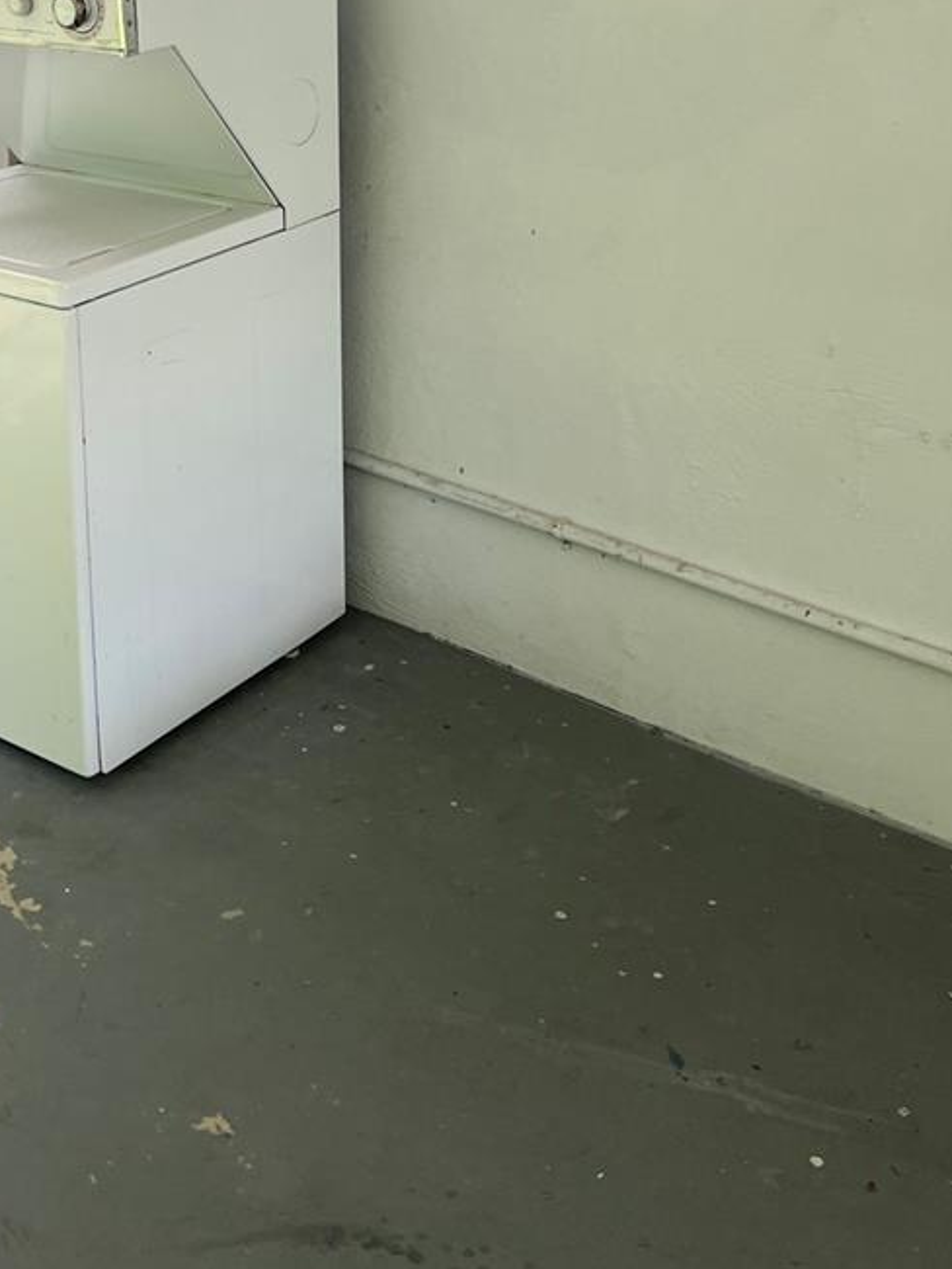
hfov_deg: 29.5
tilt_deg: -14.3
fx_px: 1759
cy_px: 242
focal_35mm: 48
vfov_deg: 38.1
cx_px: 174
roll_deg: +0.8
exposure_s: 1/121
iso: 64
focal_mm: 5.7
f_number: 1.5
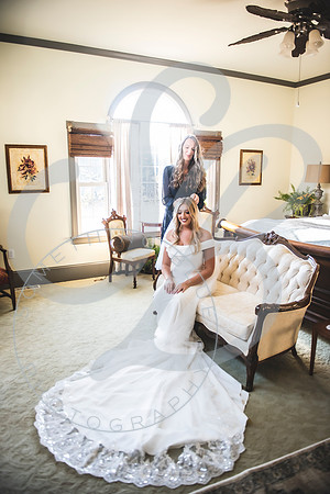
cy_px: 247
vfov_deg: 73.7
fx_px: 330
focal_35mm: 24
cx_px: 165
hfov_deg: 53.1
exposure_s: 1/125
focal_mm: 24
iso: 640
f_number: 2.8
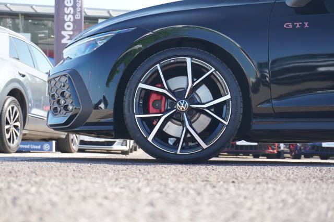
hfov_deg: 30.5
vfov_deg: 20.6
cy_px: 111
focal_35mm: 66
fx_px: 612
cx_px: 167
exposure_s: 1/80
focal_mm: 44
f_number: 5.6
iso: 200
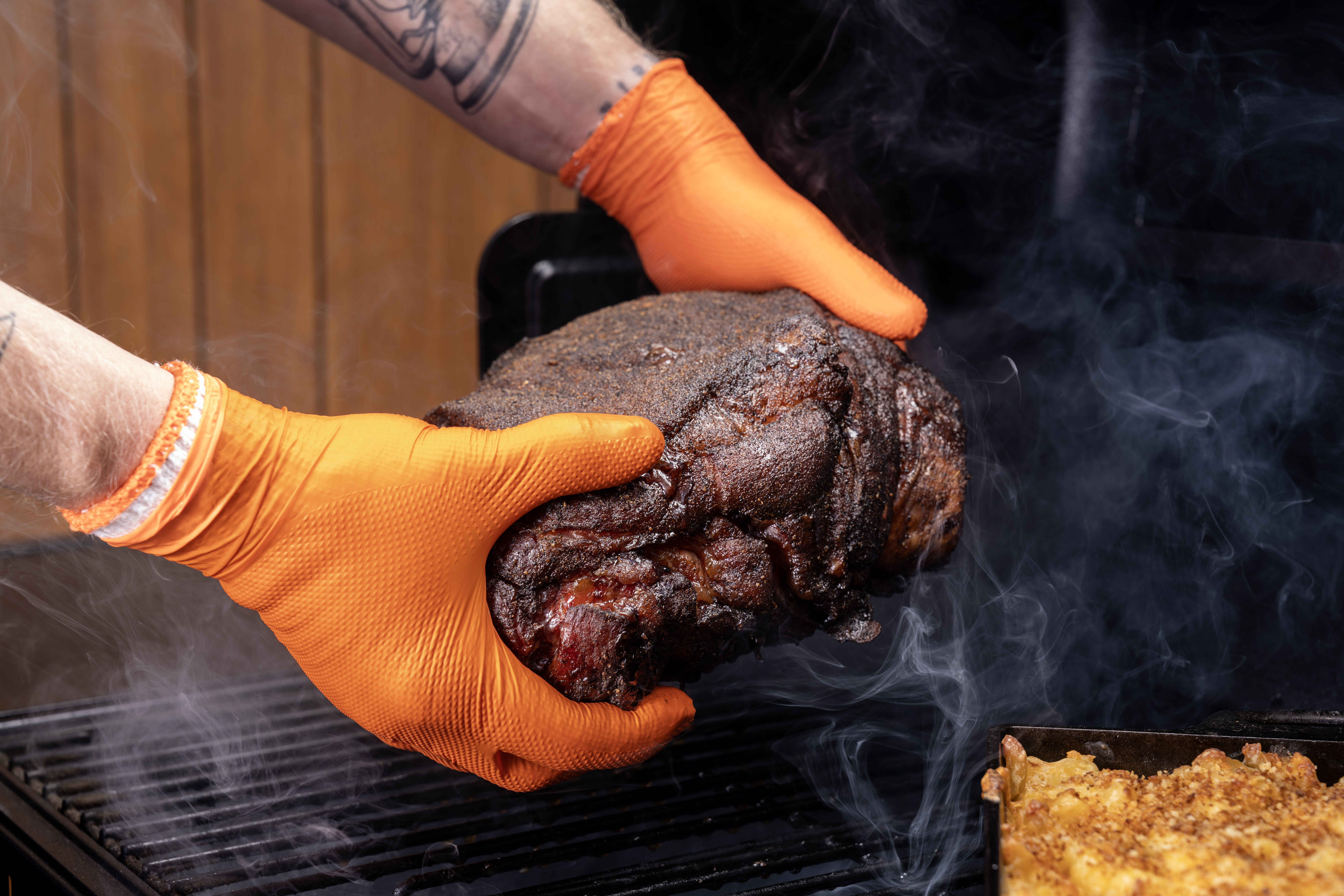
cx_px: 672
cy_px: 448
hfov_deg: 29.7
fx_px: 2538
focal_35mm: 68
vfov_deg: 20.0
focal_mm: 68
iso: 50
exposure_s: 1/160
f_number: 7.1
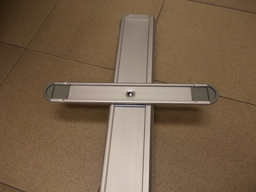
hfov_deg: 63.4
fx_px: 207
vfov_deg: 49.7
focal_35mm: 28
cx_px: 128
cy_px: 96
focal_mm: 4
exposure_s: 1/100
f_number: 2.7
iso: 200
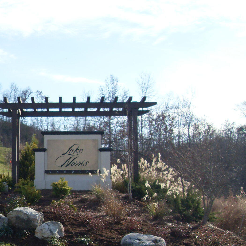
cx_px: 7
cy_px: 178
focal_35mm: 64
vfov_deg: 26.6
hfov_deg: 25.7
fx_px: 515
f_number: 7
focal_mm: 6.3
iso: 80
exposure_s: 1/180
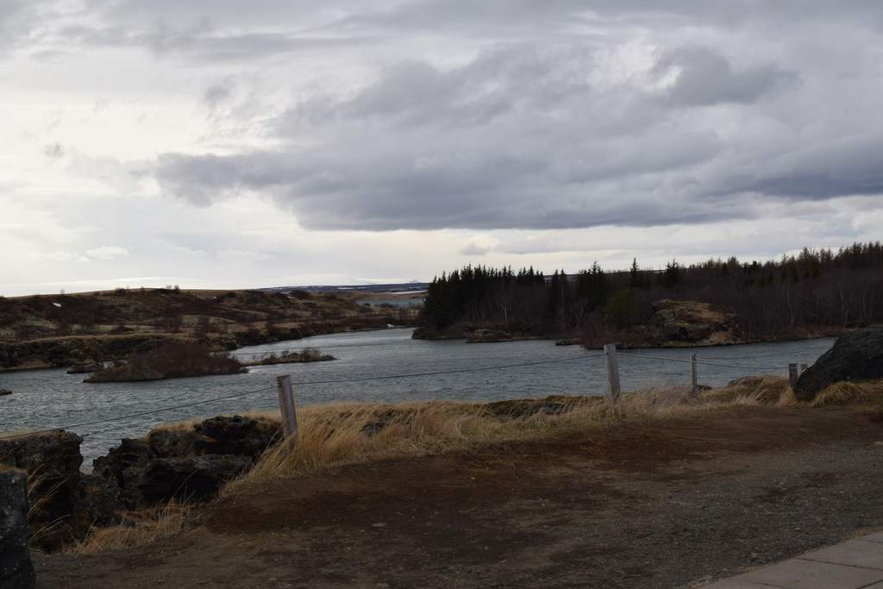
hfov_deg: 31.9
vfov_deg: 21.6
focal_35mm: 63
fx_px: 1545
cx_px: 442
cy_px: 294
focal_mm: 42
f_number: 9
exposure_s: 1/200
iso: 100
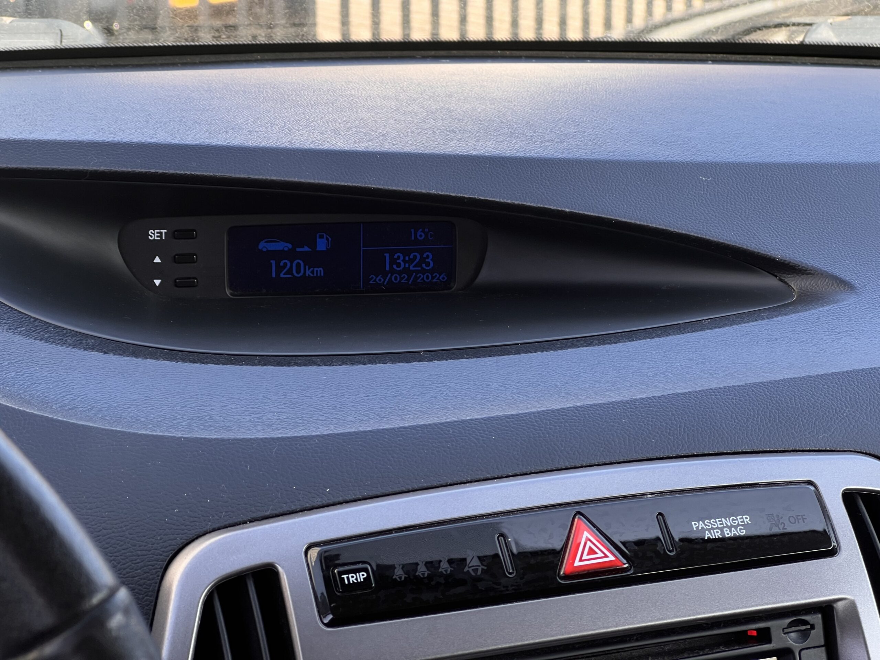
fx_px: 1957
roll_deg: +0.2
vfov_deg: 19.1
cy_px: 330
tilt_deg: -17.3
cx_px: 440
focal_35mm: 77
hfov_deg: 25.3
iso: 40
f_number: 2.8
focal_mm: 9
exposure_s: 1/99
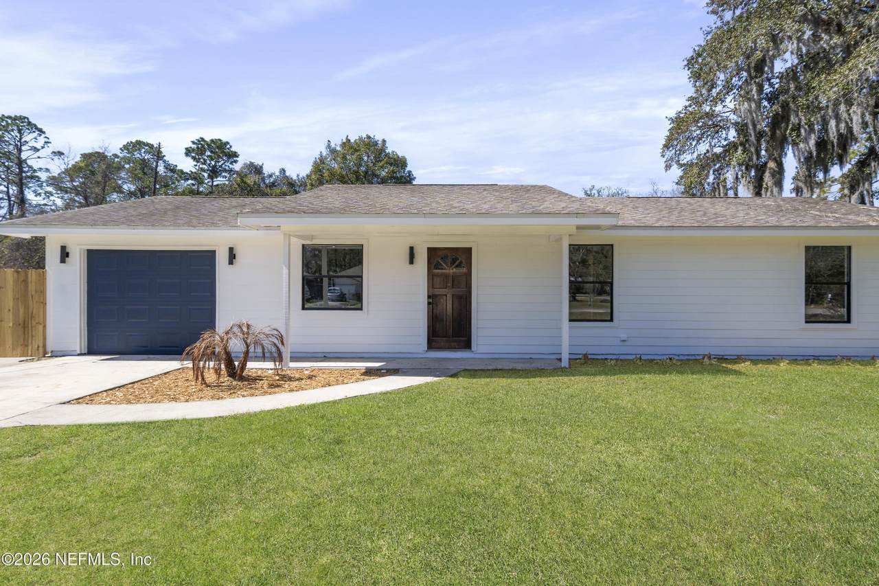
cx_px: 440
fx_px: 415
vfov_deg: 70.4
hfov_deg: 93.3
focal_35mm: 17
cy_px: 293
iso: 100
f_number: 8
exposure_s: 1/640
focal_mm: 17
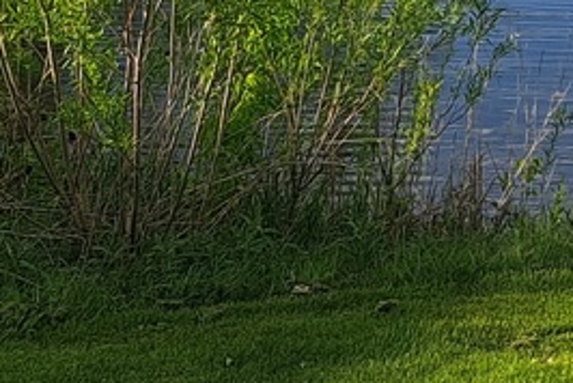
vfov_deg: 9.8
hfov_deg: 13.7
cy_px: -230
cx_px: 991
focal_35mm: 135
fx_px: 2151
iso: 50
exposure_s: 1/1089
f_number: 1.8
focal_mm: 5.23
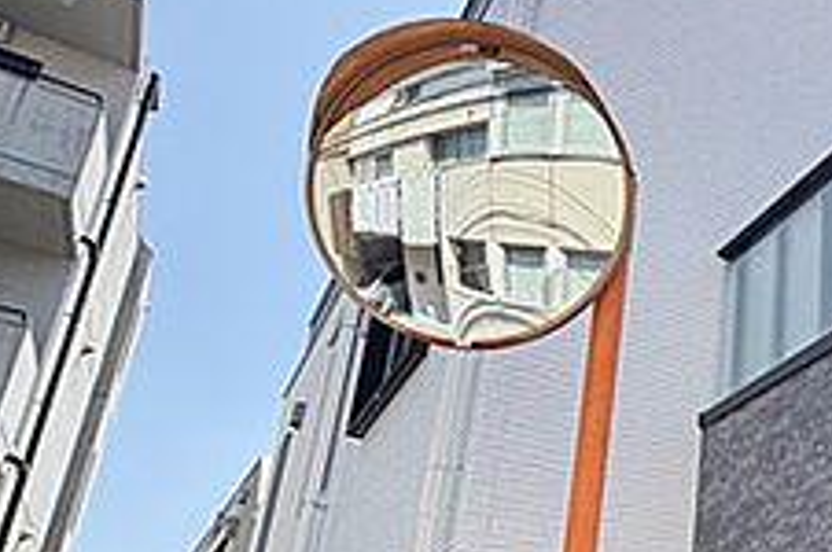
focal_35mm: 40
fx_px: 923
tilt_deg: +18.7
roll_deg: +1.1
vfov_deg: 31.5
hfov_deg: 38.9
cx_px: 939
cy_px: 510
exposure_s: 1/233
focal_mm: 2.22
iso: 40
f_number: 2.2
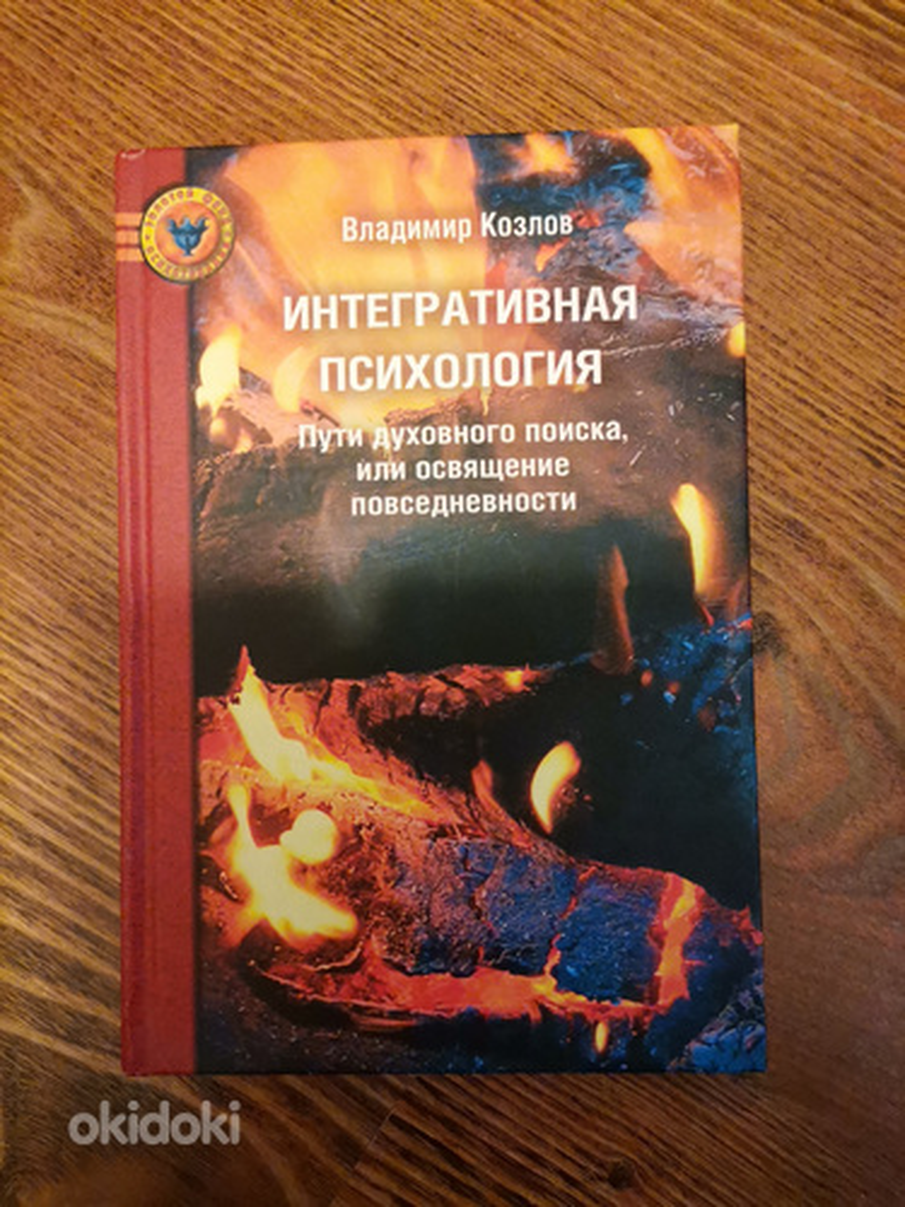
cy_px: 604
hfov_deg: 53.1
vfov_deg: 67.3
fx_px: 906
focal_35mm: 26
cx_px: 452
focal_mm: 4.75
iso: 1600
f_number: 2.4
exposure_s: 1/25
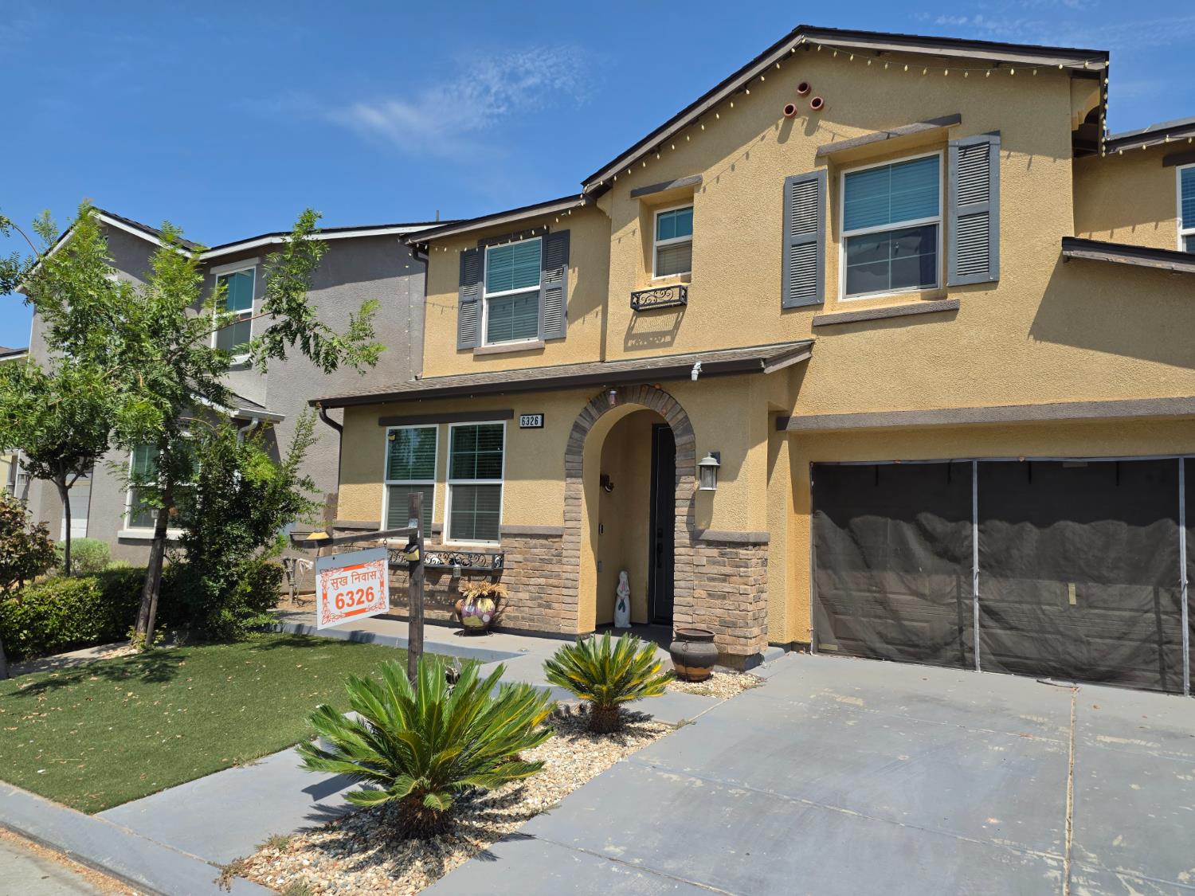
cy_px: 448
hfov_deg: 73.9
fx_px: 794
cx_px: 598
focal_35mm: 23
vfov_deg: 58.9
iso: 80
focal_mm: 6.25
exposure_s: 1/5445
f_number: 1.7
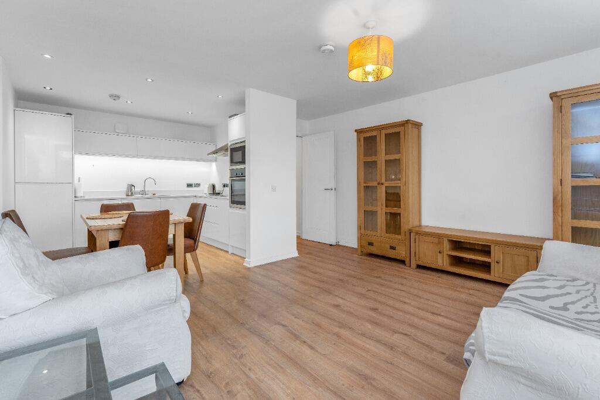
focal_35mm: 16
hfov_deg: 96.7
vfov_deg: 73.8
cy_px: 200
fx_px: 267
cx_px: 300
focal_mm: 16
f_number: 9
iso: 200
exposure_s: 1/3
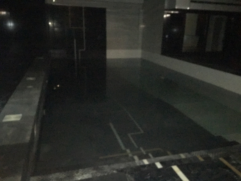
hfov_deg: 61.7
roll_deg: -1.7
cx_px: 120
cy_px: 90
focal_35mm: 29
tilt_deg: -15.5
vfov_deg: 48.2
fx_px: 202
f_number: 2.2
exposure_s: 1/17
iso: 2000
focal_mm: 4.15
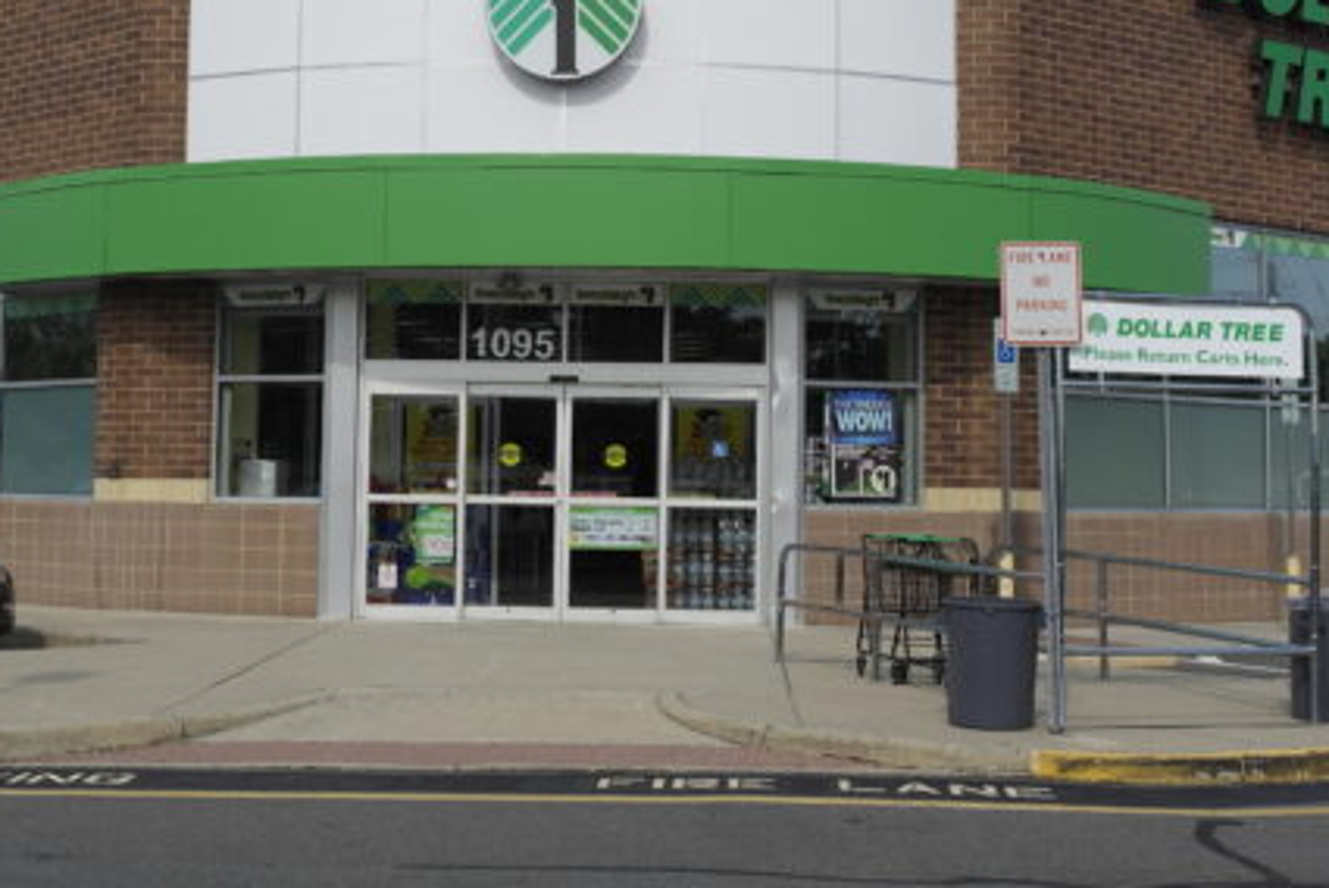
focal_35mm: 65
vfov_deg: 20.8
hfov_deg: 30.9
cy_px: 238
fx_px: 2401
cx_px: 616
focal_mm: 24
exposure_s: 1/320
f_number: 7.1
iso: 100
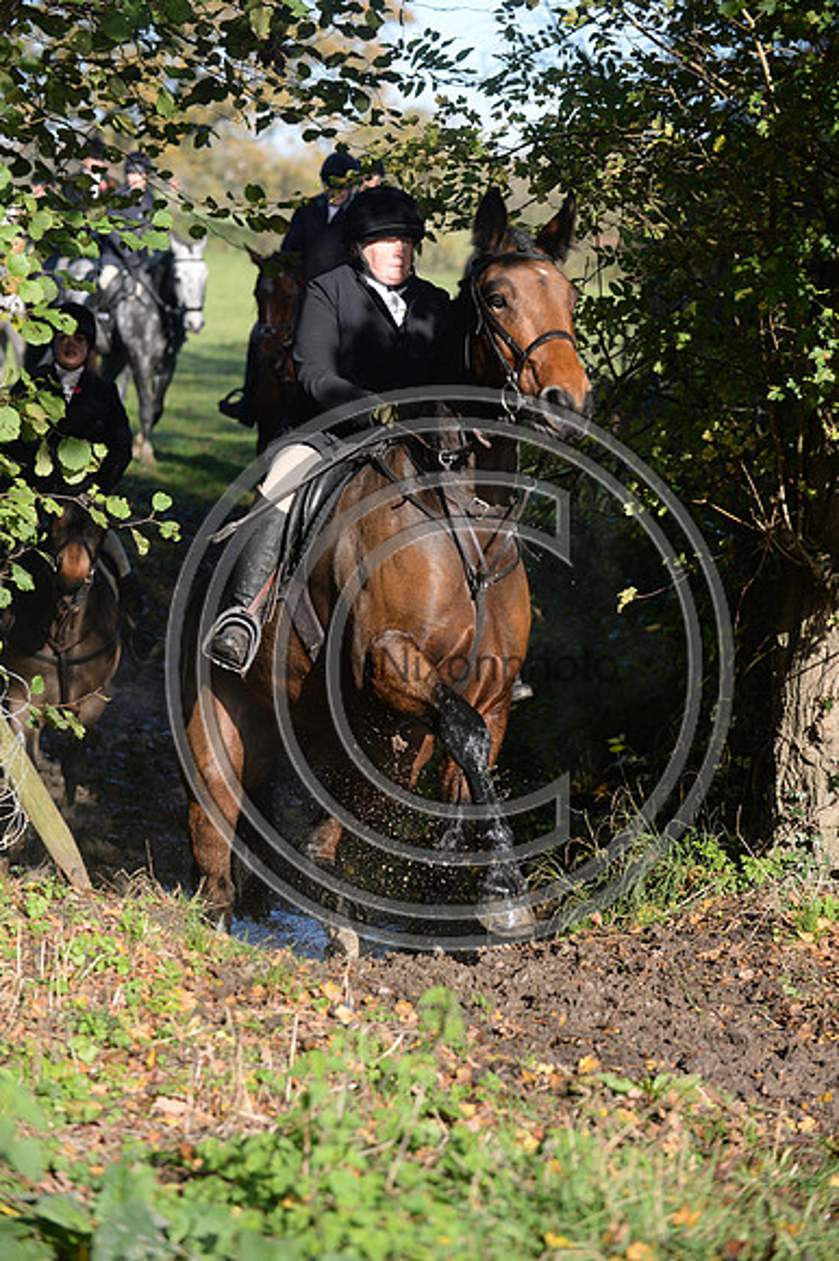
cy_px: 630
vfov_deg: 17.1
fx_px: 4200
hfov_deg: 11.4
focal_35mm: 120
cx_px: 420
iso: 1000
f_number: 4
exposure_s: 1/2500
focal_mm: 120
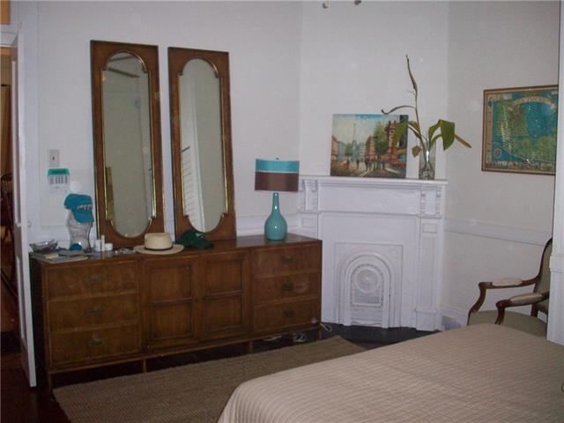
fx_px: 603
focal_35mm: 37
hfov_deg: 50.1
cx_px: 282
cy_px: 212
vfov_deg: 38.7
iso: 160
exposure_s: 1/64
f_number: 2.8
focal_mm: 6.2
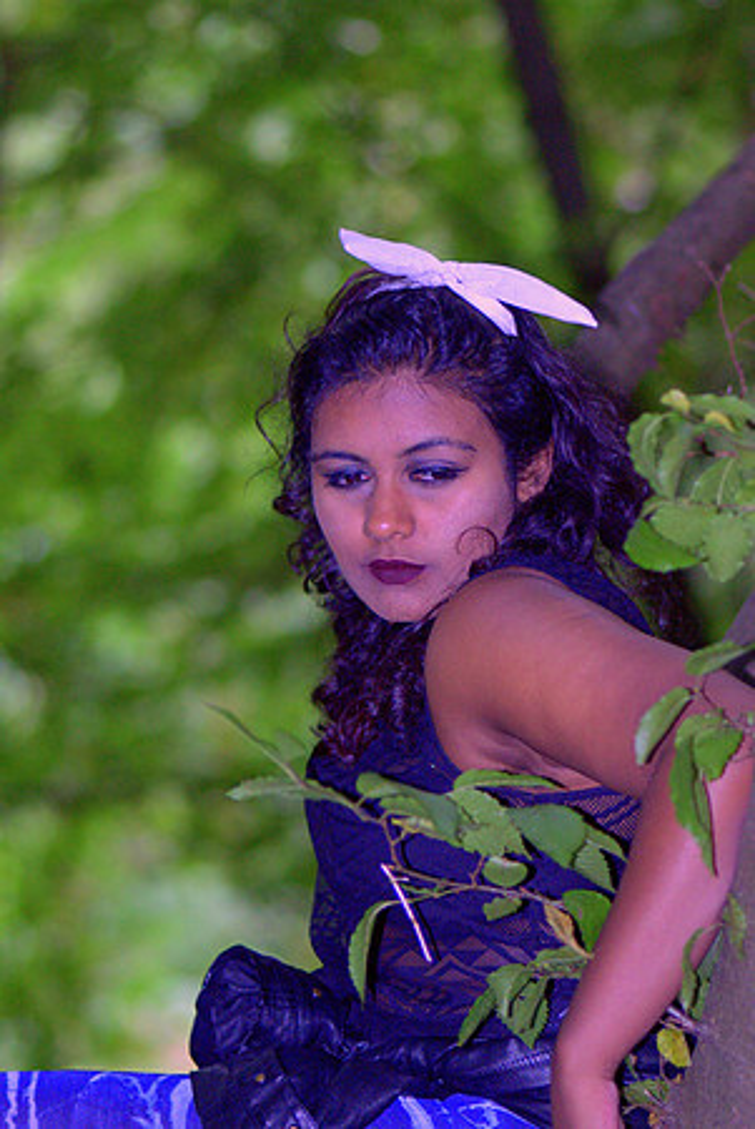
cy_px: 564
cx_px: 378
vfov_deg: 13.7
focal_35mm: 150
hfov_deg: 9.2
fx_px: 4708
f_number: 2.8
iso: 800
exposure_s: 1/50
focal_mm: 100
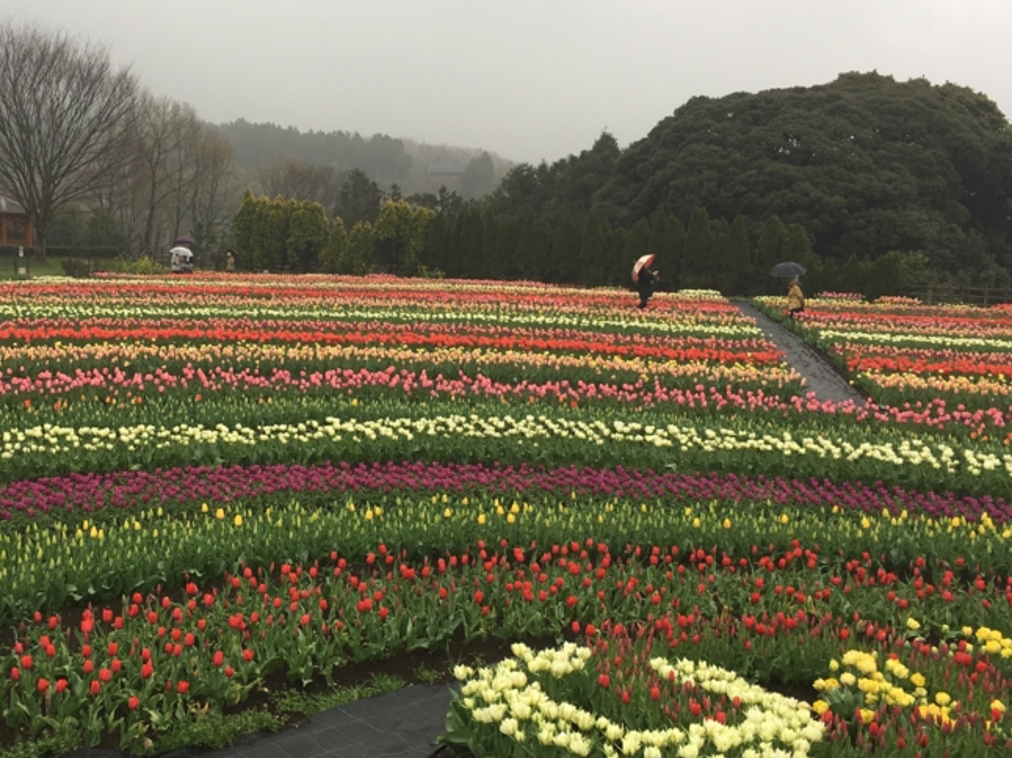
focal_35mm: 46
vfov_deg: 31.5
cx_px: 352
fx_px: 1344
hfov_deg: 40.8
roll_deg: -0.9
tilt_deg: -6.0
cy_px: 377
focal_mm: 4.15
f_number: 2.2
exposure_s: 1/176
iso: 25
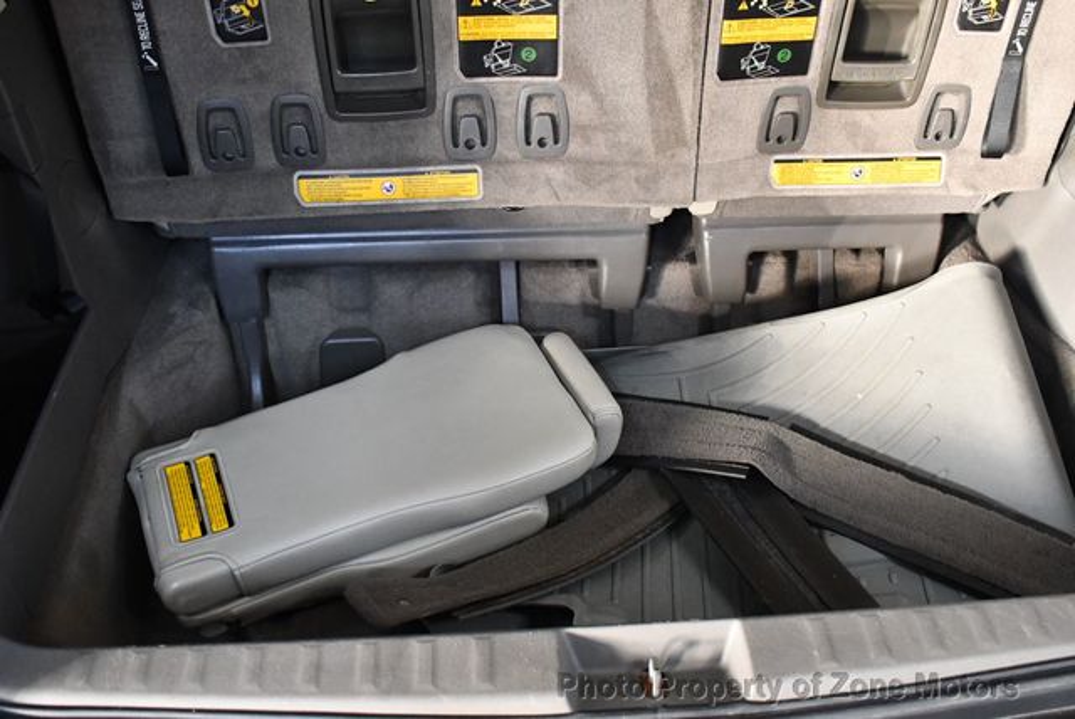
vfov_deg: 36.9
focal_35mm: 36
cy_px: 360
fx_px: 1076
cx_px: 538
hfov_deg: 53.1
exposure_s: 1/125
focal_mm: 18
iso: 3200
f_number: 3.5
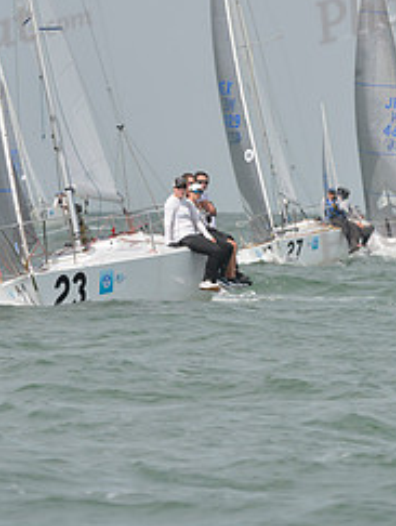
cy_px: -93
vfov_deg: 3.6
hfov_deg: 2.7
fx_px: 8367
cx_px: 204
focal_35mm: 550
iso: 400
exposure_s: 1/1250
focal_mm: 240
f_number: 9
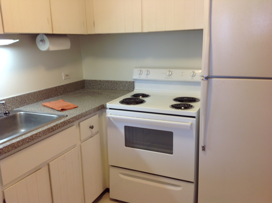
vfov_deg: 40.6
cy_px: 102
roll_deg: +0.4
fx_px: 275
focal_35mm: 35
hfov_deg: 52.7
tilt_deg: -15.3
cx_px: 136
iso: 50
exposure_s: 1/17
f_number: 2.4
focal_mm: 4.28
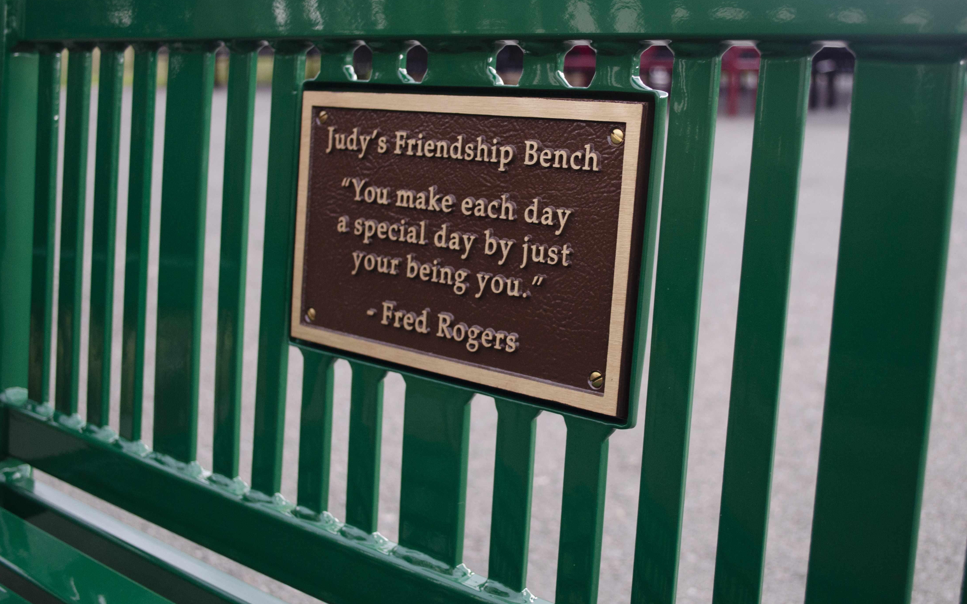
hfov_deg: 48.1
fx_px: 1081
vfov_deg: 31.2
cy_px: 247
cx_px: 532
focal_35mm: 41
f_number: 4
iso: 560
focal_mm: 24
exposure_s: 1/60
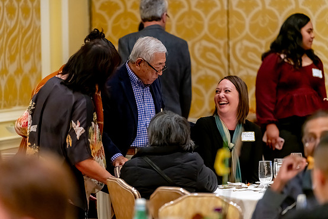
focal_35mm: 209
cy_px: 112
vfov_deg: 6.6
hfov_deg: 9.8
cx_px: 163
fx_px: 1904
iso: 6400
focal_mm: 200
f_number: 2.8
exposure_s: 1/200
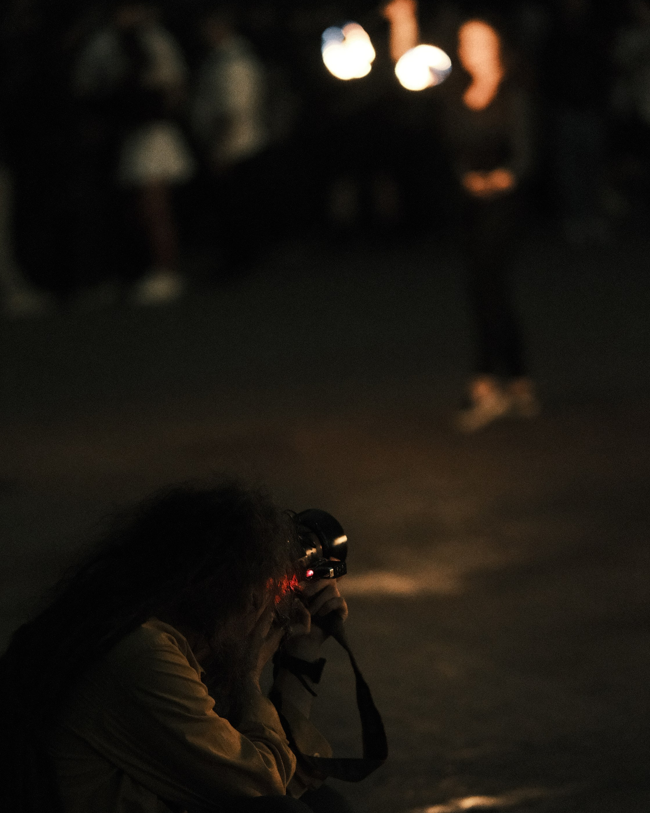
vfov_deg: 12.4
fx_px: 3727
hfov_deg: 10.0
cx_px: 317
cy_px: 473
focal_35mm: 155
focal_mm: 75
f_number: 1.2
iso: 10000
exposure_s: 1/250
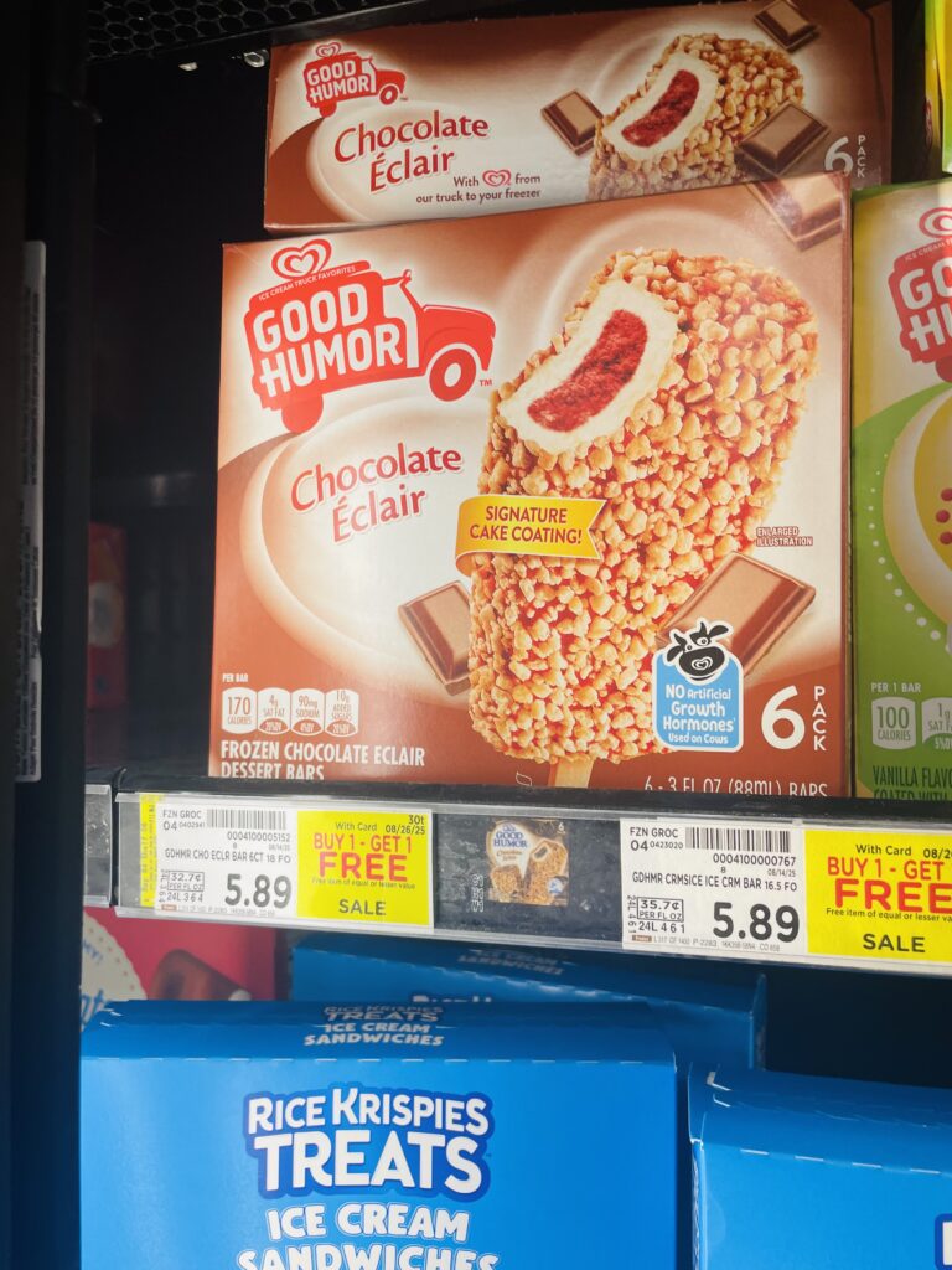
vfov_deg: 67.3
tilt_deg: +3.2
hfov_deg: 53.1
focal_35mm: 26
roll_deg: -1.2
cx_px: 476
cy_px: 635
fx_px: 953
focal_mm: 4.2
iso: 40
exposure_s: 1/120
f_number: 1.6
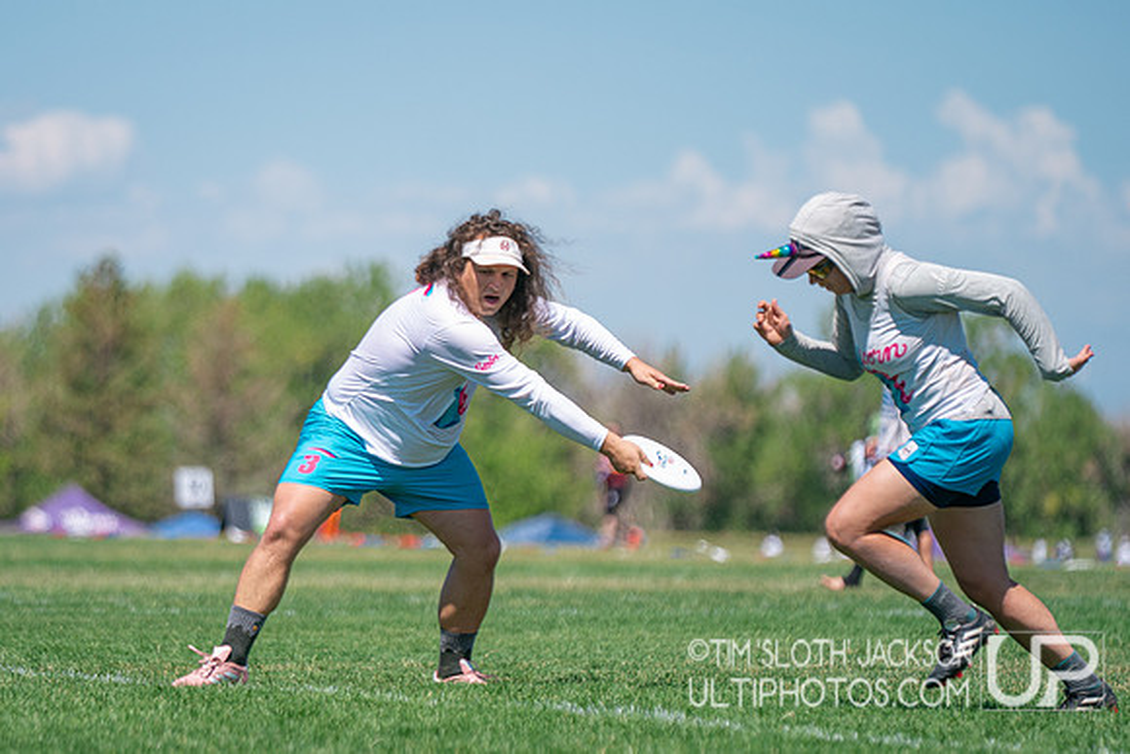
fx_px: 8798
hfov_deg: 7.3
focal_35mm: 280
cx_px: 400
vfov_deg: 4.9
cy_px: 377
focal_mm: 200
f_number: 2.8
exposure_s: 1/3200
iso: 200
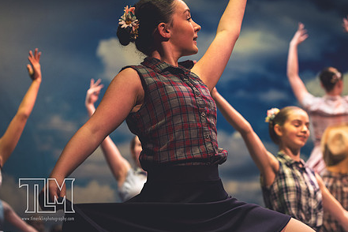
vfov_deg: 14.9
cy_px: 105
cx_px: 219
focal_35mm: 92
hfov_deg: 22.1
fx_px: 889
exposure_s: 1/250
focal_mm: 70
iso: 1800
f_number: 2.8
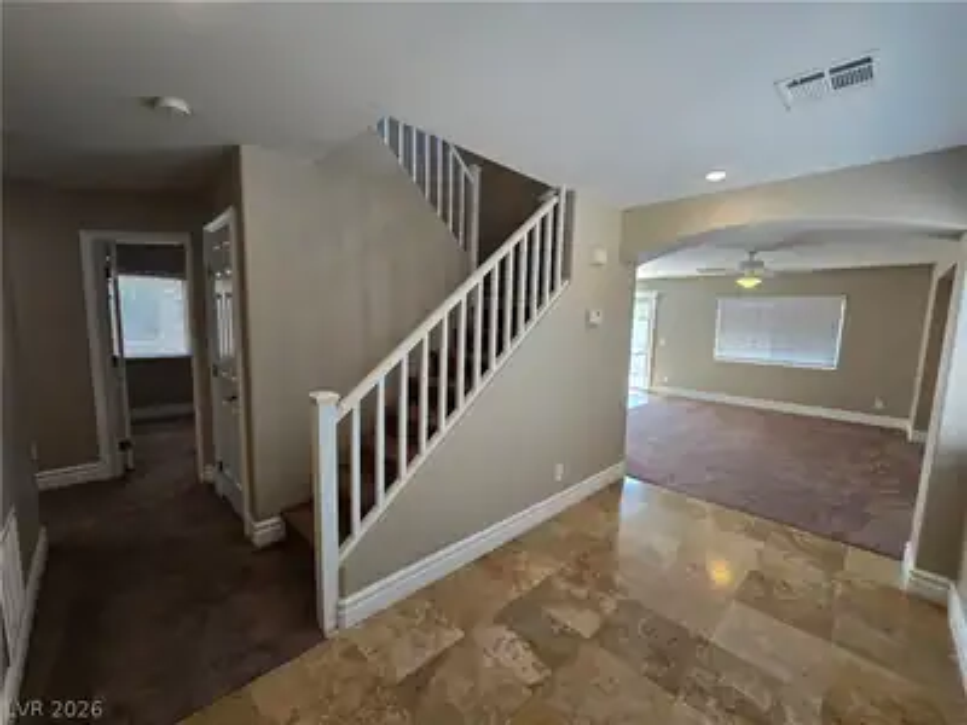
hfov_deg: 106.2
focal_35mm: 13
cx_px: 484
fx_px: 363
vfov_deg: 89.9
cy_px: 362
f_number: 2.2
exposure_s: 1/60
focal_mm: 2.2
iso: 64
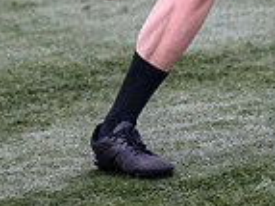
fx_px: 5112
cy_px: -253
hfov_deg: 3.1
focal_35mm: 644
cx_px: 280
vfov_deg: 2.3
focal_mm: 130
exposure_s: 1/2500
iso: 1250
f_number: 4
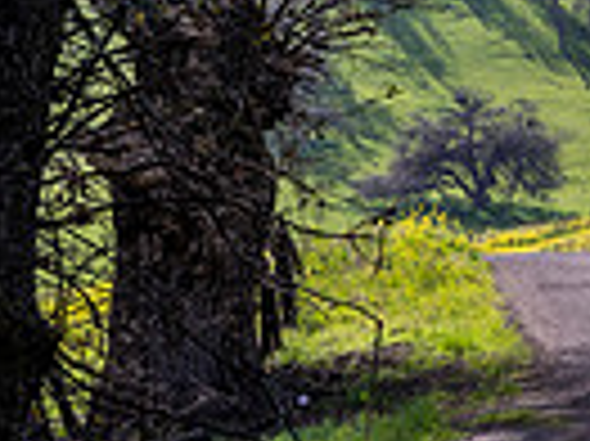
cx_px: 1216
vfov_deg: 6.2
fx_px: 4070
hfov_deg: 7.9
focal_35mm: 239
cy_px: 56
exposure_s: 1/60
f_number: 11
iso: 72
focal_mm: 56
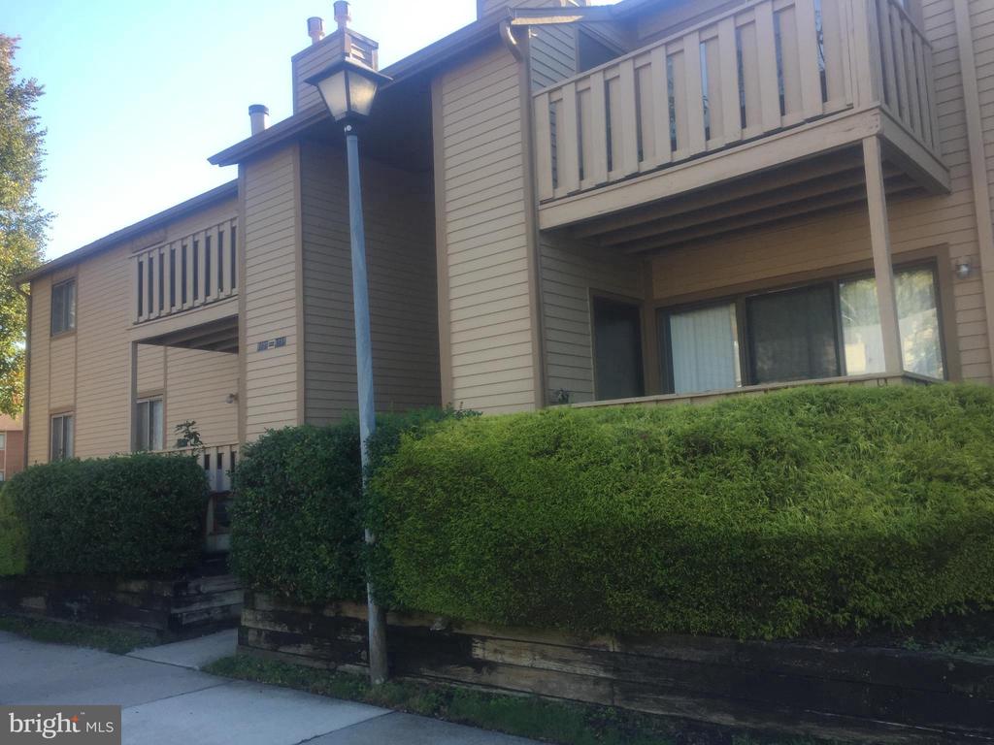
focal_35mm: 29
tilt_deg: +7.5
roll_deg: +2.1
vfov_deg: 48.2
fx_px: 833
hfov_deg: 61.7
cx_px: 497
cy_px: 372
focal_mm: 4.15
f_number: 2.2
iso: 32
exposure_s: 1/335
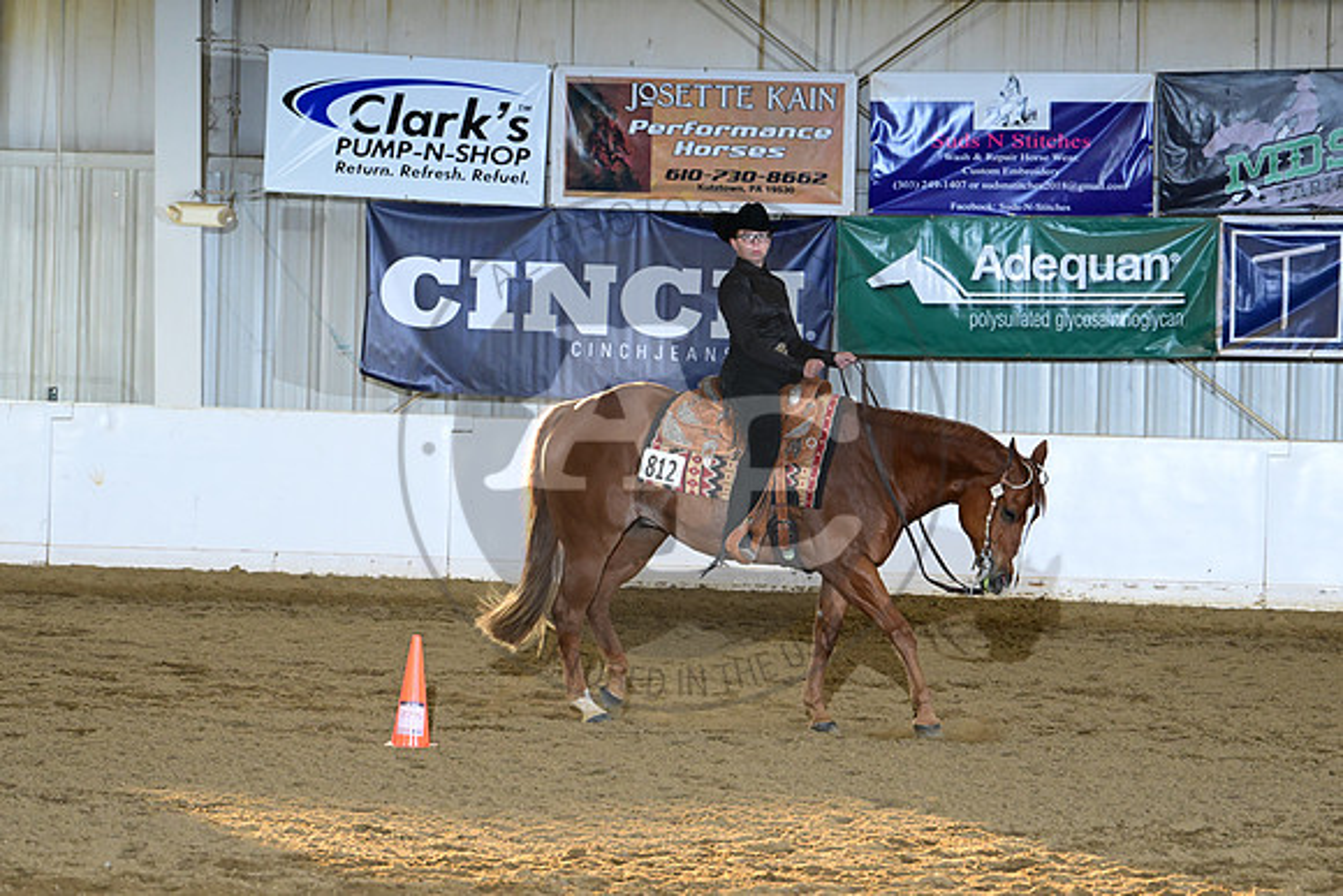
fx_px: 7463
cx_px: 672
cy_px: 448
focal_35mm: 200
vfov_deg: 6.9
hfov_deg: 10.3
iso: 5000
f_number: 8
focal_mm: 200
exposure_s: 1/200
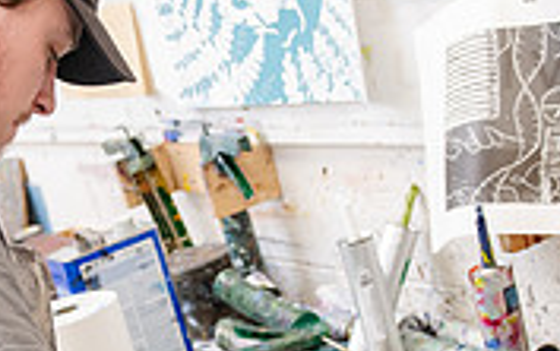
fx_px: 1375
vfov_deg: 14.5
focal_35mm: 90
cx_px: 114
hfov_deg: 22.7
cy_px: 267
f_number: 3.2
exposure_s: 1/200
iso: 800
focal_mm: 27
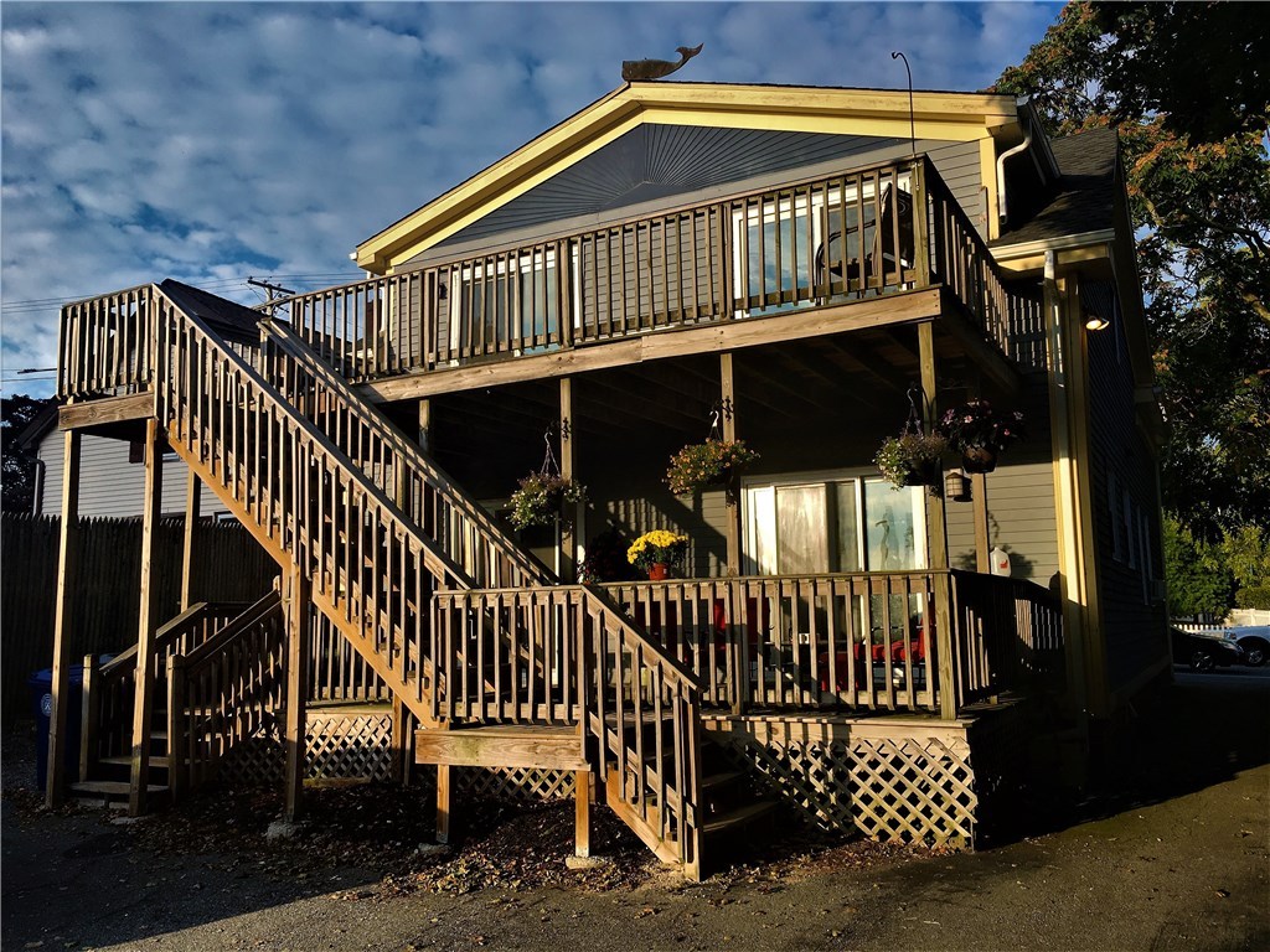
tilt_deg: +9.6
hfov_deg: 61.7
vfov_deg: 48.2
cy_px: 476
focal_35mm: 29
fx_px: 1064
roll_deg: -0.3
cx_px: 635
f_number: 2.2
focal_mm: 4.15
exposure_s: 1/864
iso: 25
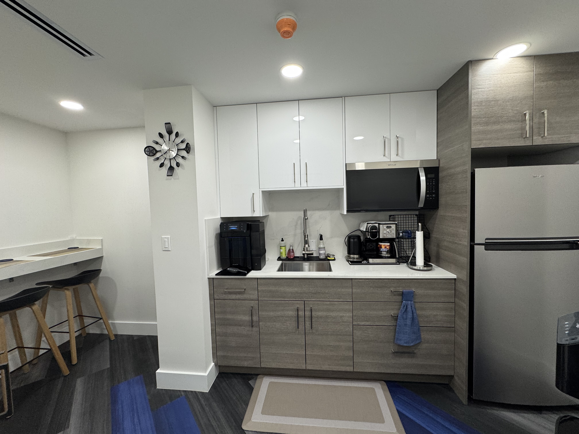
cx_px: 290
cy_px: 217
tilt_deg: -4.0
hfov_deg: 102.1
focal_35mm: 14
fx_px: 234
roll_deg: +1.9
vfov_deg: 85.7
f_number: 2.2
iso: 125
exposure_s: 1/120
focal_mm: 2.22
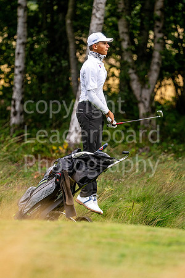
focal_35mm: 450
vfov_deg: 4.6
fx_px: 3468
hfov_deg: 3.1
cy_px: 139
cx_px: 92
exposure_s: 1/1250
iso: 320
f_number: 4
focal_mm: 300
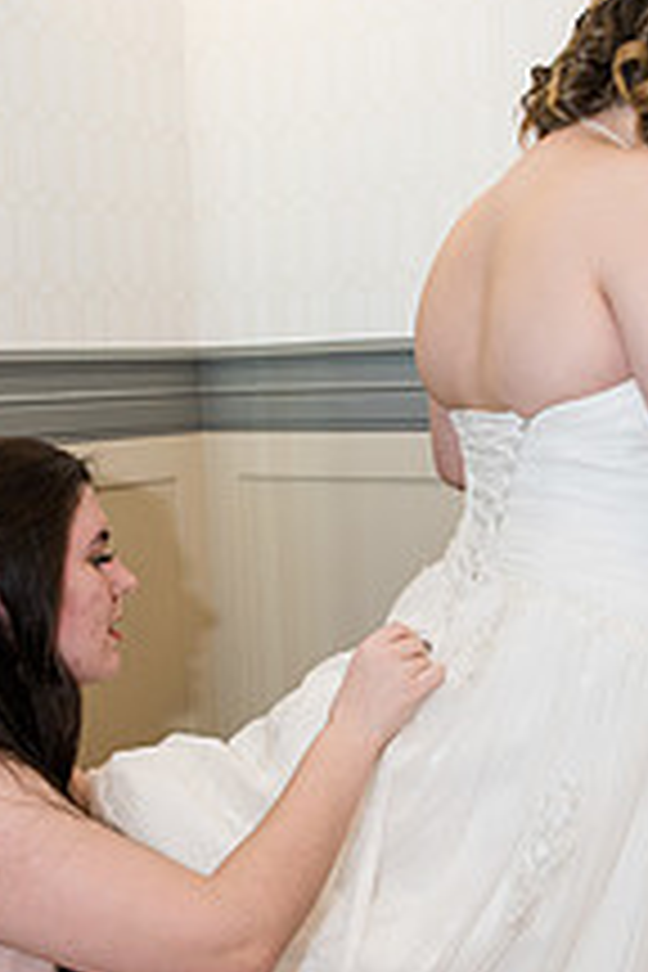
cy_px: 621
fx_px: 1350
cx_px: 356
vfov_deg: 39.3
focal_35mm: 50
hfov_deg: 27.0
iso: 500
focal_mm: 24
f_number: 3.2
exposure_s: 1/160
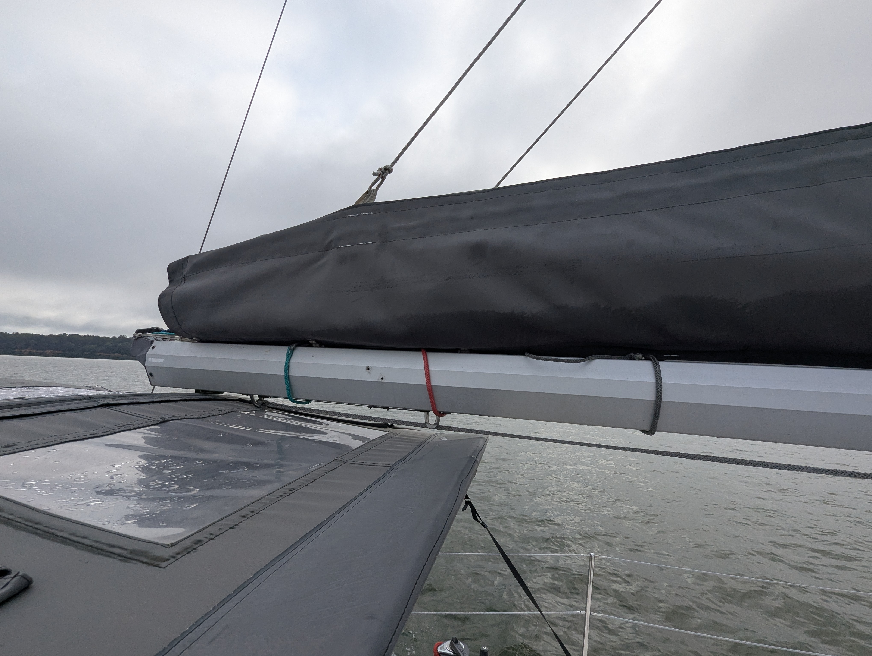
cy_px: 328
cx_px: 436
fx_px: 328
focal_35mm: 13
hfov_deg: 106.1
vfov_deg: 90.1
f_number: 2.2
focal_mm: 1.95
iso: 48
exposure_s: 1/1198
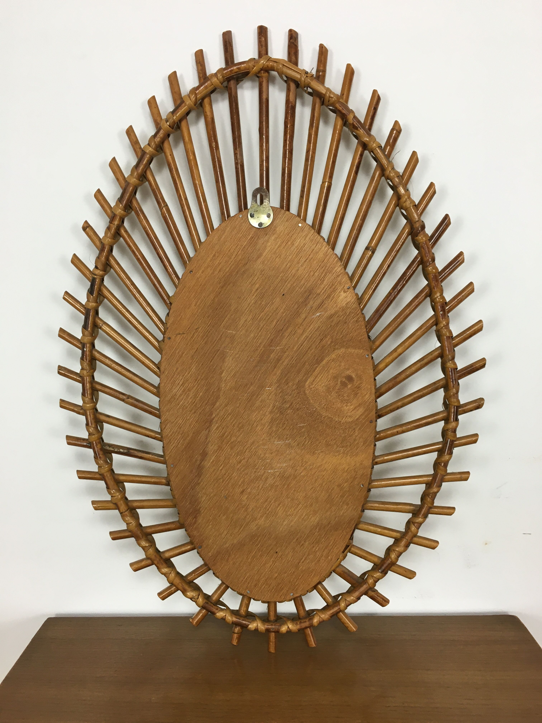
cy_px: 362
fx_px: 605
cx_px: 271
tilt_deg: -6.9
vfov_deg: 61.7
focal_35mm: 29
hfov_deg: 48.2
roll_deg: +1.4
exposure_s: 1/33
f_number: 2.2
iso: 40
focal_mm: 4.15
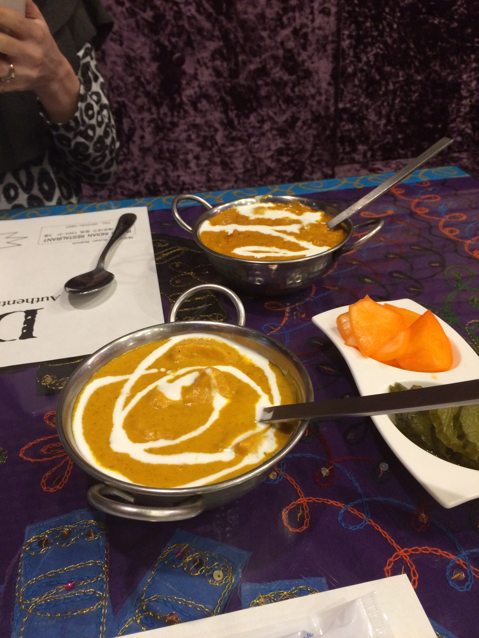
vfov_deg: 61.7
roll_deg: +4.8
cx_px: 240
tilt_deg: -33.2
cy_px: 319
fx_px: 535
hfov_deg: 48.2
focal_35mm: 29
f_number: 2.2
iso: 200
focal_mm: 4.15
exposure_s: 1/30
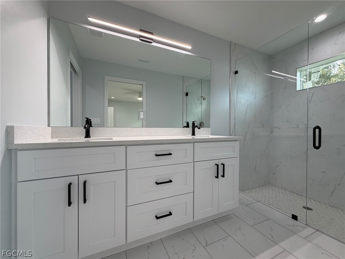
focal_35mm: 14
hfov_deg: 102.1
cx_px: 172
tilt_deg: +2.5
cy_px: 130
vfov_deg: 85.7
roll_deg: -0.7
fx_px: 140
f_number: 2.2
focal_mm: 2.22
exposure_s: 1/120
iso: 100
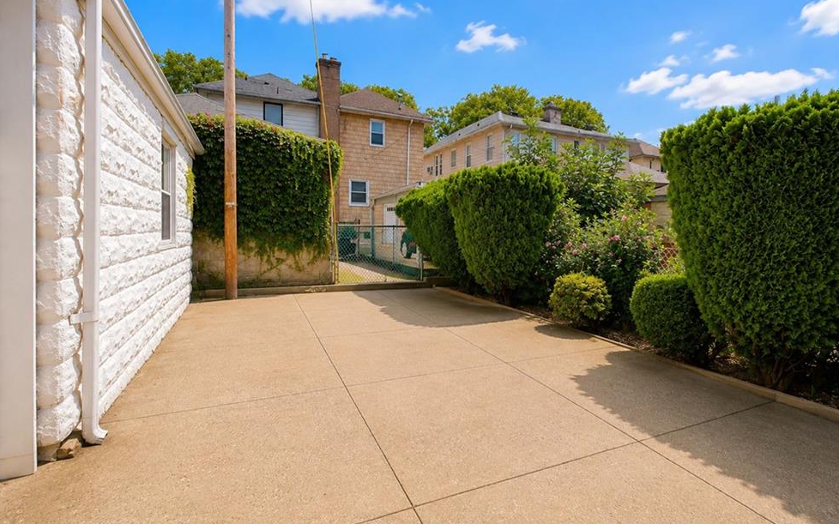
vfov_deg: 71.1
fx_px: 366
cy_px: 236
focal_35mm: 16
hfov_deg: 97.8
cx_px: 423
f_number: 9
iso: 320
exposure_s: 1/160
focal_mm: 10
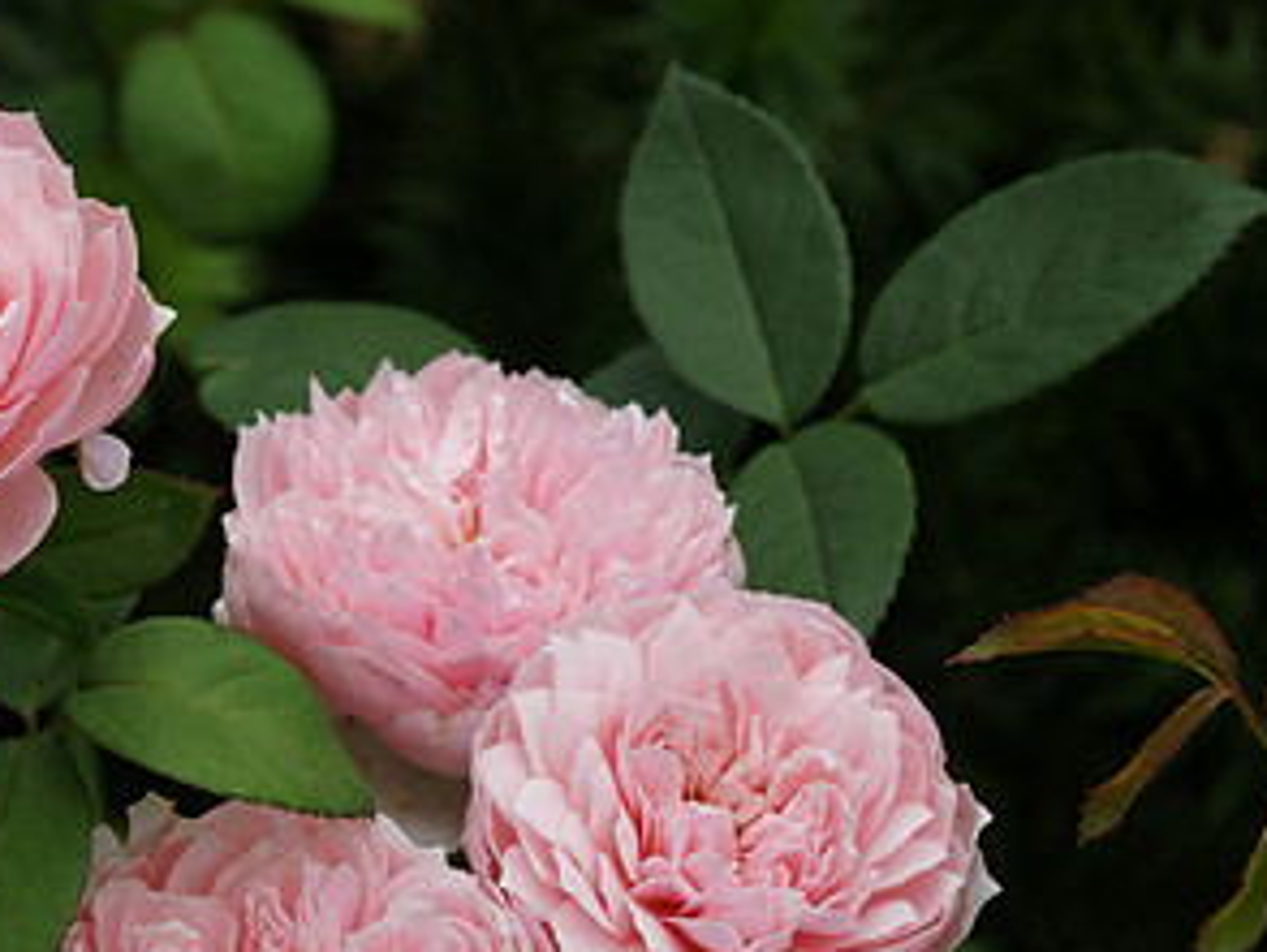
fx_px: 9378
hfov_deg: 7.7
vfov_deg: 5.8
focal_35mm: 256
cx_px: 293
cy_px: 653
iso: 200
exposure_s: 1/100
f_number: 13
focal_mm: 90
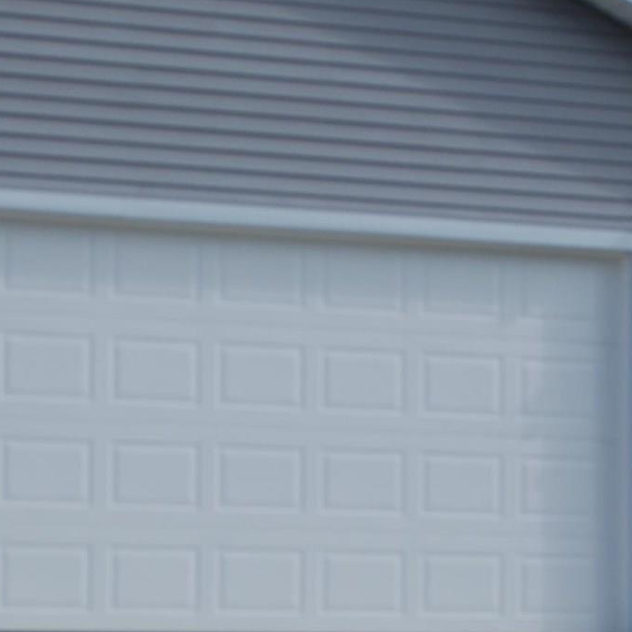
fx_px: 2871
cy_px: 428
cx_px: 350
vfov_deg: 12.5
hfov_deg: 12.6
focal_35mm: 139
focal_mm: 24
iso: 100
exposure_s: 1/200
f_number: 7.1
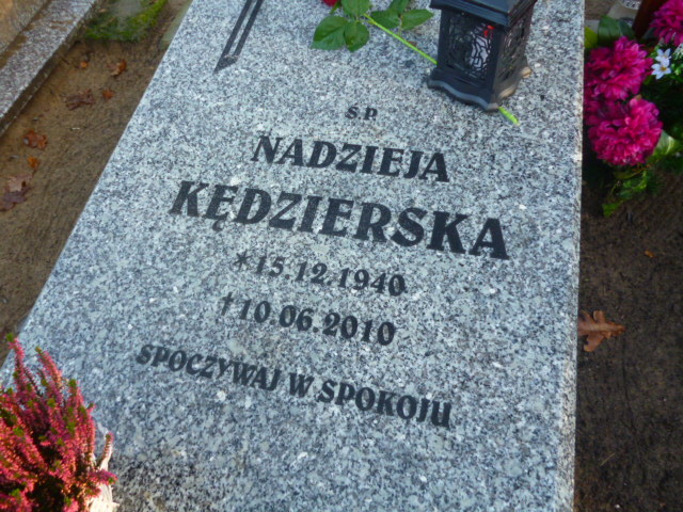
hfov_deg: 63.4
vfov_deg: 49.7
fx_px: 552
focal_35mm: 28
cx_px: 342
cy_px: 256
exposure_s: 1/60
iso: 160
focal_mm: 5
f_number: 3.1
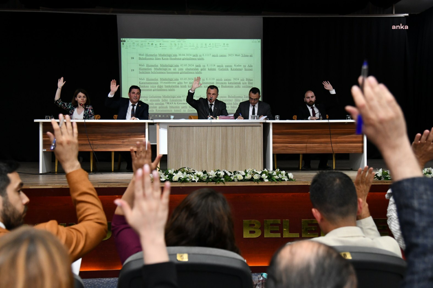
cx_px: 216
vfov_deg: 29.2
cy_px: 144
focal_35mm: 46
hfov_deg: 42.7
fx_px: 553
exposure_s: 1/200
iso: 2000
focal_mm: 46
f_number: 4
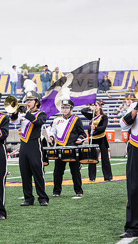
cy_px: 123
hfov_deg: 5.7
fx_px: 1389
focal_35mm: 214
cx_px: -8
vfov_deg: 10.1
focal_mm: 135
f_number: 5.6
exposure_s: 1/400
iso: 640
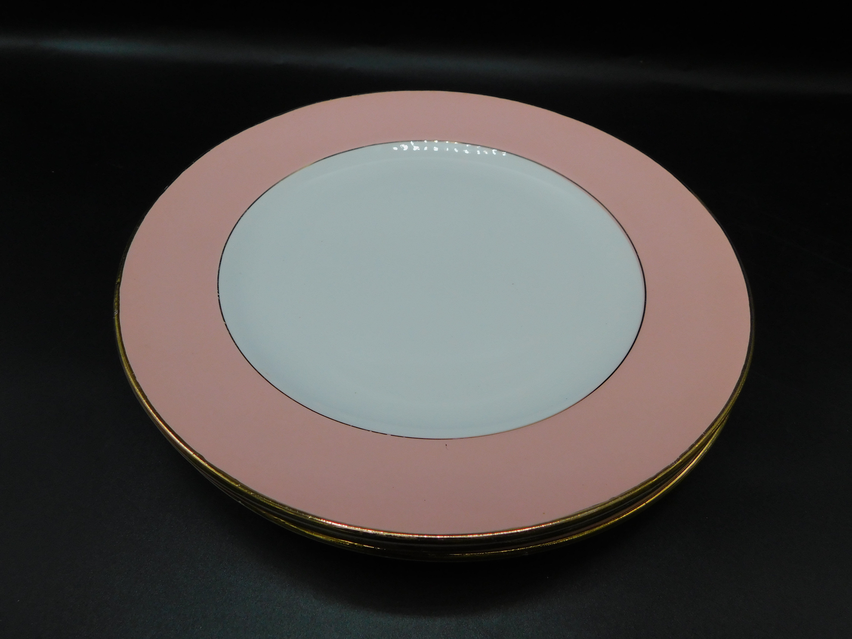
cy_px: 320
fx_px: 566
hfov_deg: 73.9
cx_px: 426
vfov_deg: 58.9
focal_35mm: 23
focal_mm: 4
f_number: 3
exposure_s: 1/500
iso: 125
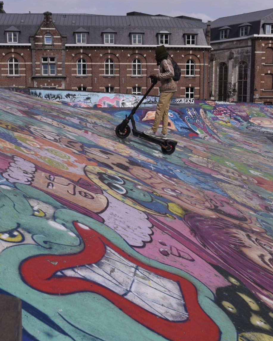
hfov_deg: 42.2
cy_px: 140
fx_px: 354
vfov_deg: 51.3
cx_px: 136
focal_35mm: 35
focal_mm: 31
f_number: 8
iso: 320
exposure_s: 1/1250
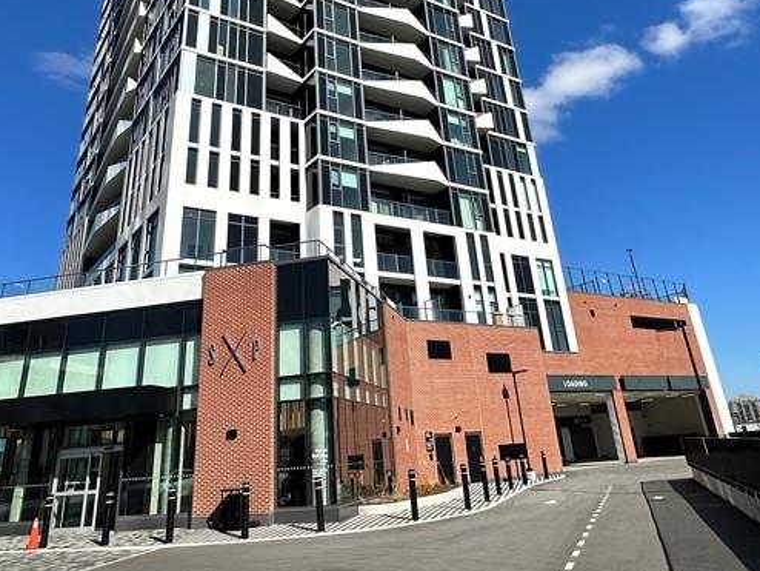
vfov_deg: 46.1
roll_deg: +2.4
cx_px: 365
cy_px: 126
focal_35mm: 29
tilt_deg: +28.5
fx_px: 637
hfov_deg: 61.6
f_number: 2.2
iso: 50
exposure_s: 1/3401
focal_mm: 2.22
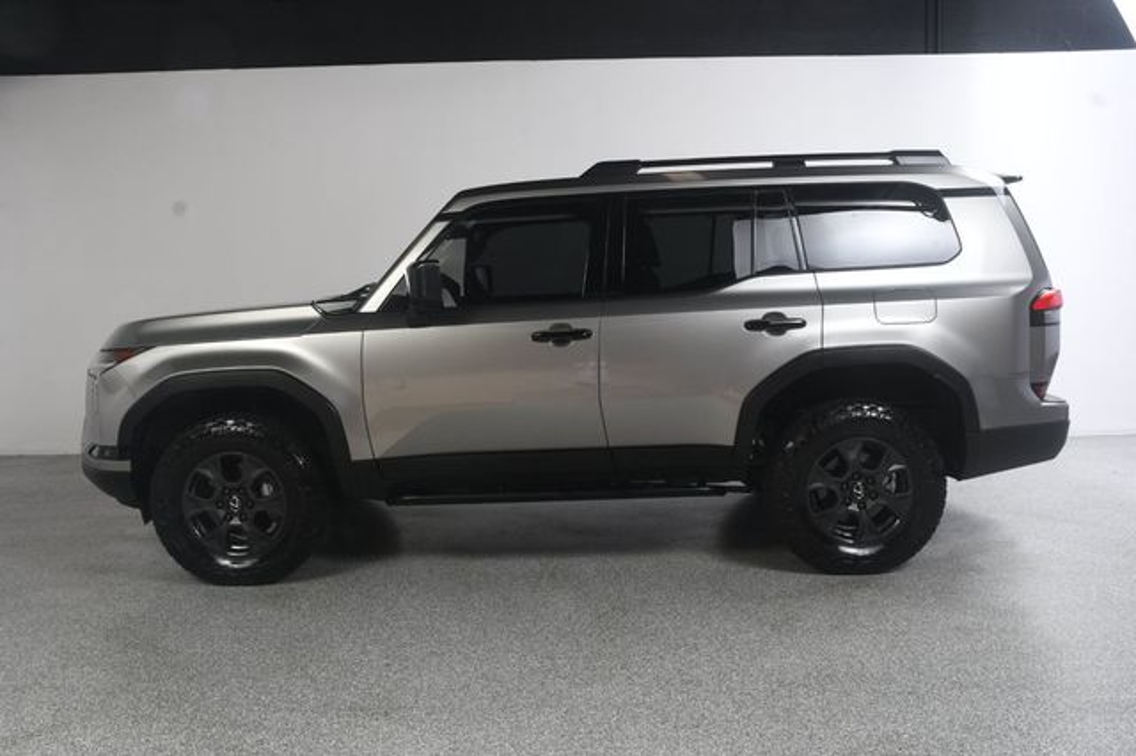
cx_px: 568
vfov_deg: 39.9
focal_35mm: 33
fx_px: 1041
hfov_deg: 57.2
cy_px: 378
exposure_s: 1/200
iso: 100
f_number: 9
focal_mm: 22
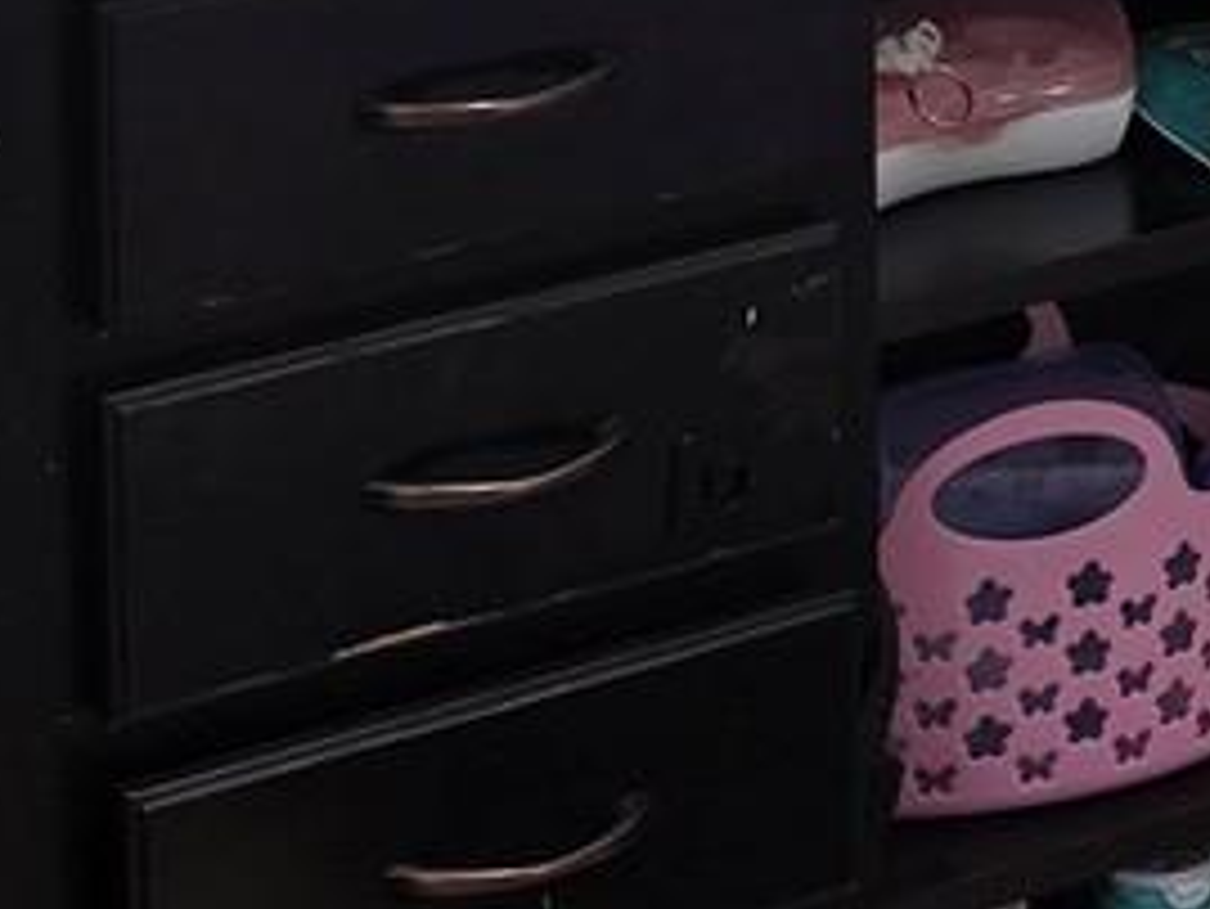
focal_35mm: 175
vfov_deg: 8.2
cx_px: 1403
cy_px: -742
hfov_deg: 11.1
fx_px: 6120
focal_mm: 6.5
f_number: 1.4
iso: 50
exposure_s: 1/120
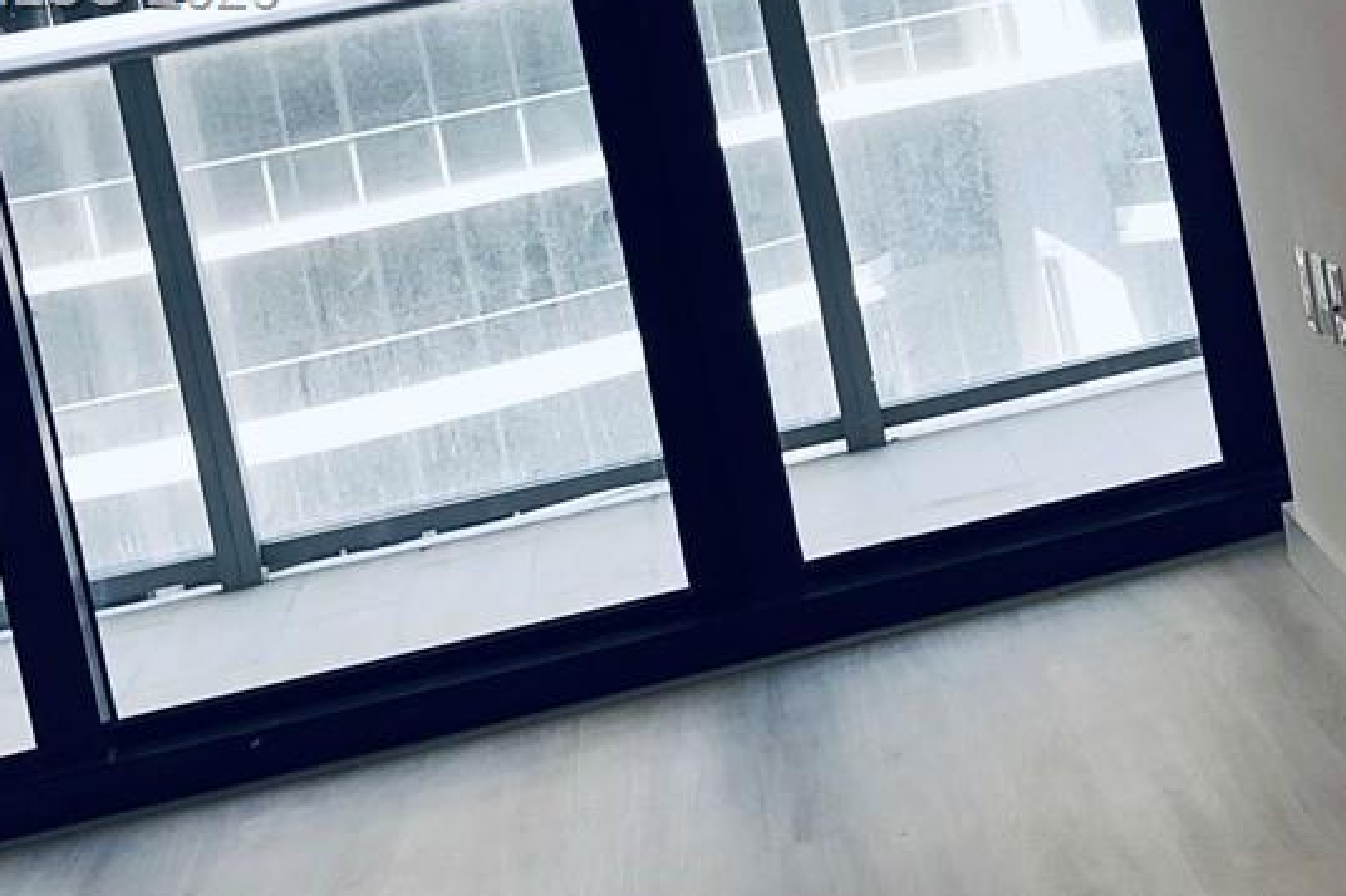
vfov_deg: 15.4
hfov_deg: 22.0
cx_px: 1504
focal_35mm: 87
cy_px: -10
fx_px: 3252
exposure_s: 1/40
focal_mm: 4
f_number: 1.8
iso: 25
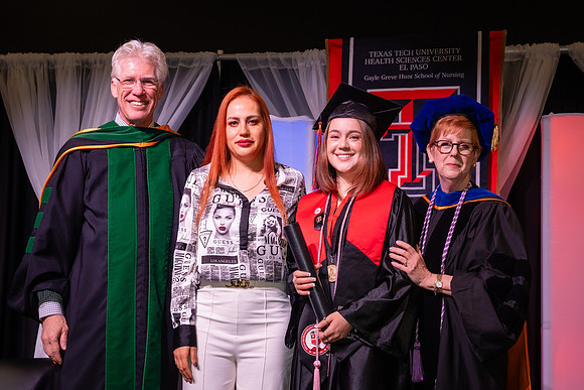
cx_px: 306
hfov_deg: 28.9
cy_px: 200
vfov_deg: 19.5
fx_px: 1131
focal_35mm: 70
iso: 1250
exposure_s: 1/160
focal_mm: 52
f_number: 5.6
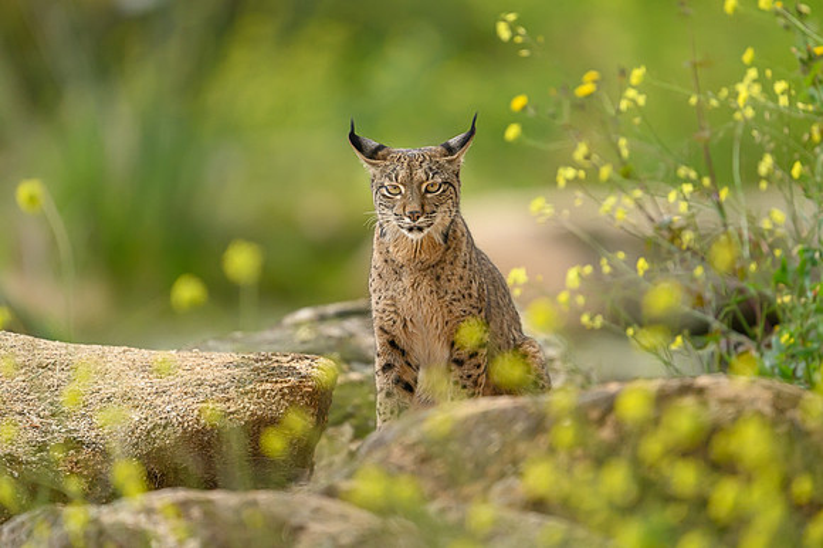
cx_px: 454
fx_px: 14127
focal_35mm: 618
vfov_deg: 2.2
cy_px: 284
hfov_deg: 3.3
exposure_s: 1/2000
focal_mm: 560
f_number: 4
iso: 900
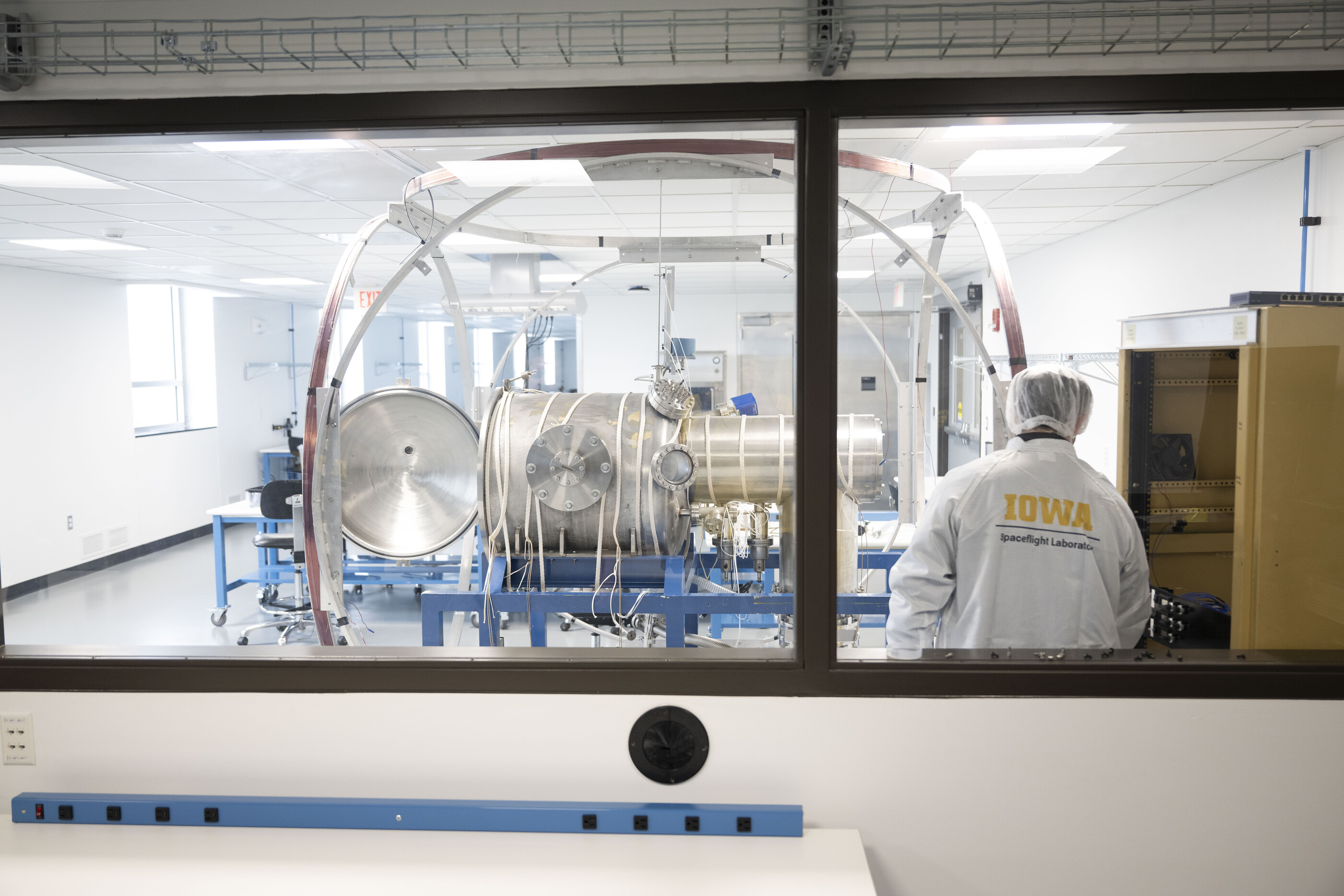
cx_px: 672
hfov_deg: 61.9
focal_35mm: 30
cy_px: 448
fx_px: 1120
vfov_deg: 43.6
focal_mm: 30
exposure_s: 1/250
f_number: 2.8
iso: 800
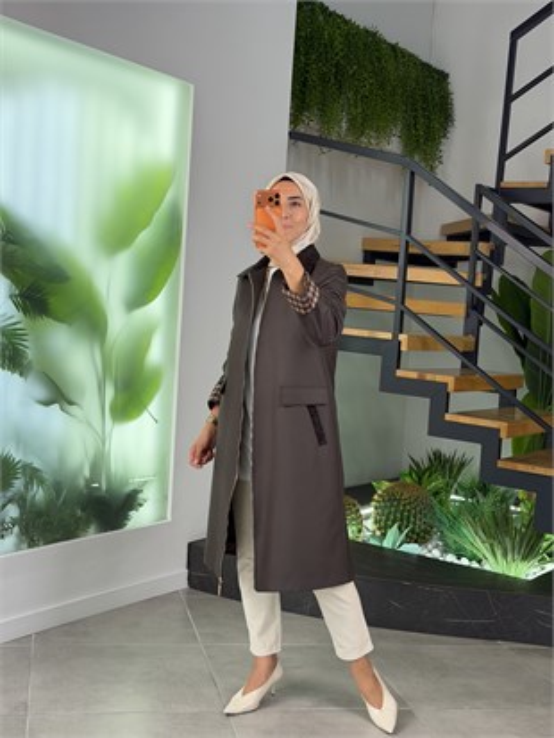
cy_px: 369
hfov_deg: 30.3
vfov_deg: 39.6
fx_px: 1024
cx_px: 277
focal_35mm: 48
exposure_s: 1/100
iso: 50
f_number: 1.78
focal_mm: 6.76
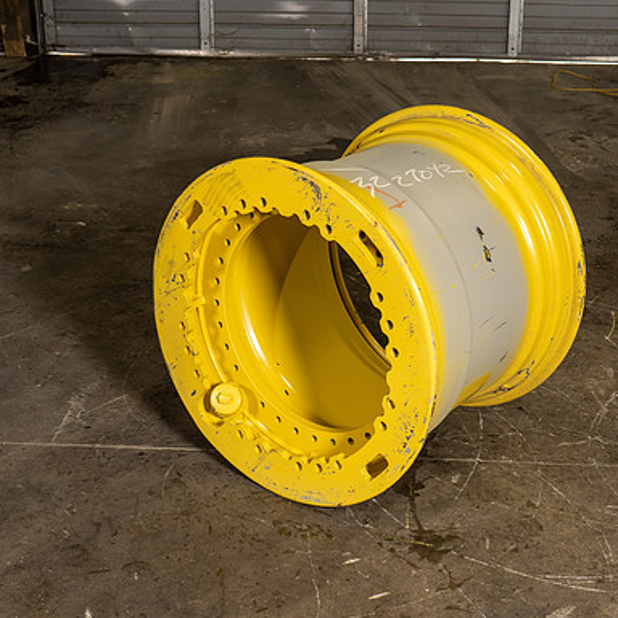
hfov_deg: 29.0
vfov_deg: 29.1
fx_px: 1192
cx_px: 344
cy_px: 308
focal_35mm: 59
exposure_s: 1/125
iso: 800
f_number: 5.6
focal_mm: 46
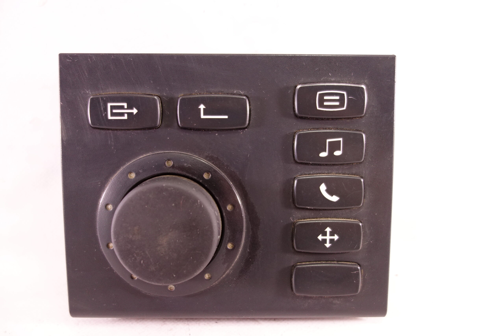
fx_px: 392
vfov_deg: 46.4
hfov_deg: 65.5
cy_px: 168
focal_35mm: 28
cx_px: 252
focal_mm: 10.4
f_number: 1.8
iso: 500
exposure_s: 1/100
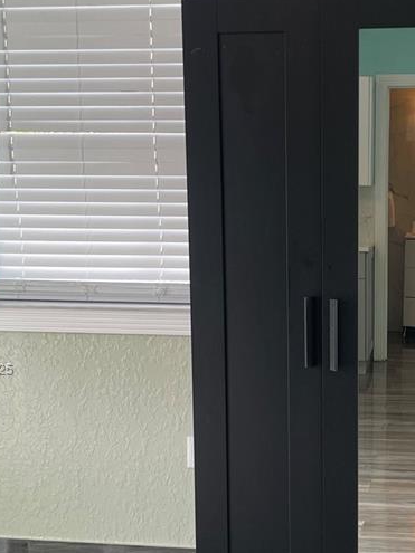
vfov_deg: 30.5
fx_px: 1007
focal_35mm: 63
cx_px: 311
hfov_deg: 23.0
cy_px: 370
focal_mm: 4.2
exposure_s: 1/120
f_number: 1.6
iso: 40
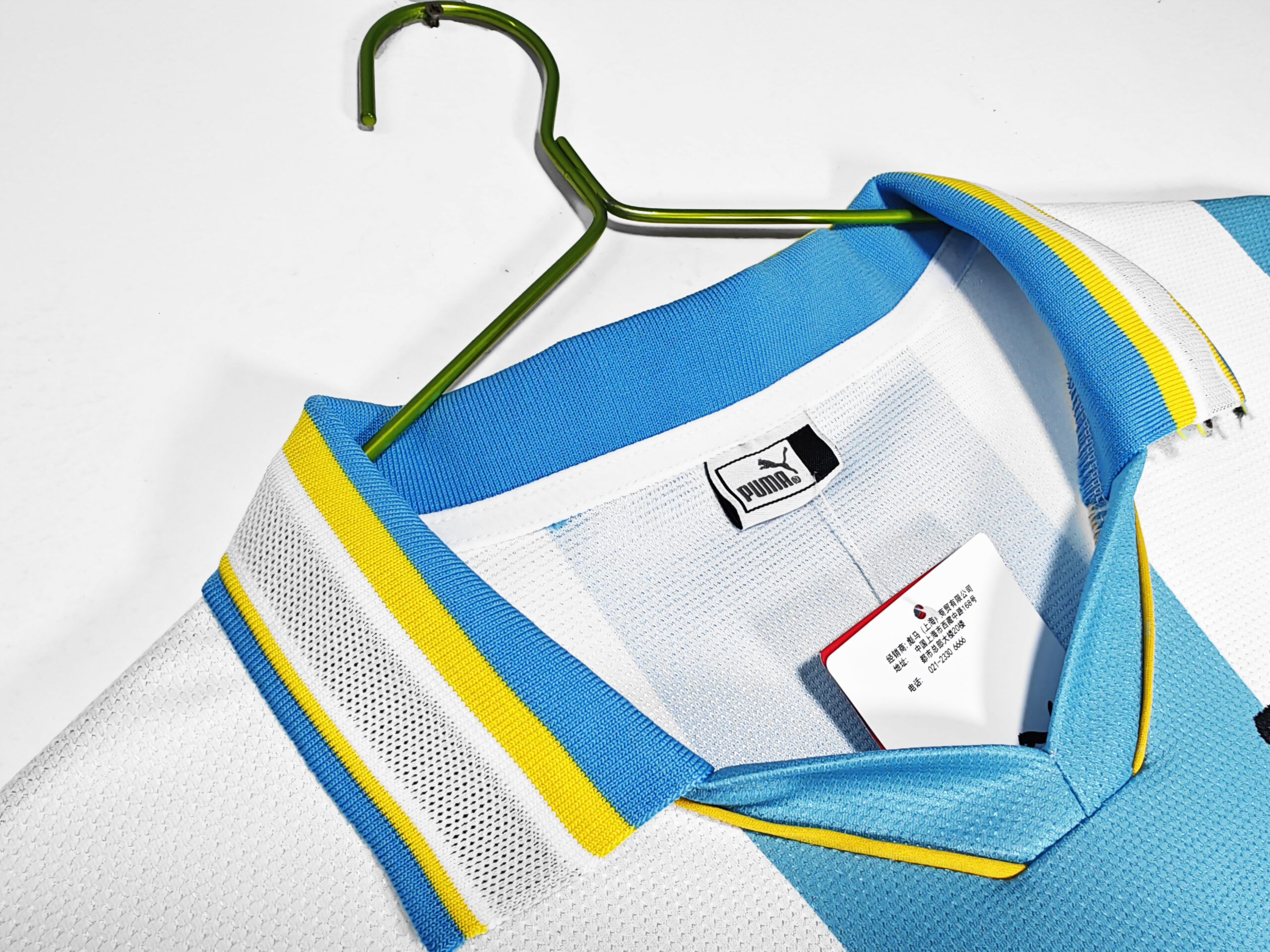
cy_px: 476
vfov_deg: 58.9
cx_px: 635
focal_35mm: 23
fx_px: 844
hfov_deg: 73.9
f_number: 2.2
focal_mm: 2.59
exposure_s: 1/50
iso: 124
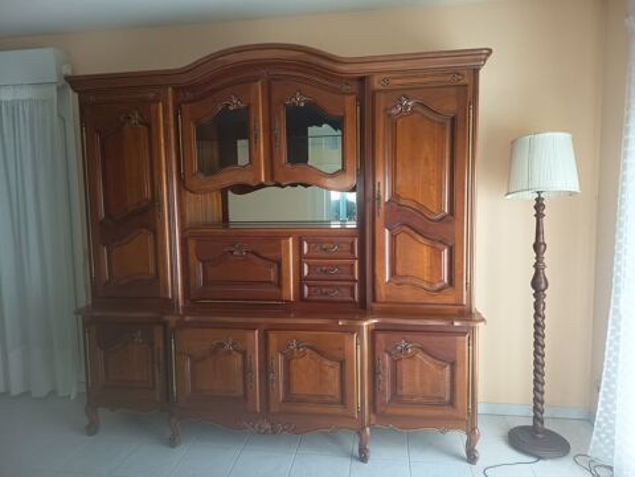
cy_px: 238
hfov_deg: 71.6
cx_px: 318
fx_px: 440
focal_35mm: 24
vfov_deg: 56.8
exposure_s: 1/100
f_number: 1.7
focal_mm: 5.24
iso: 248
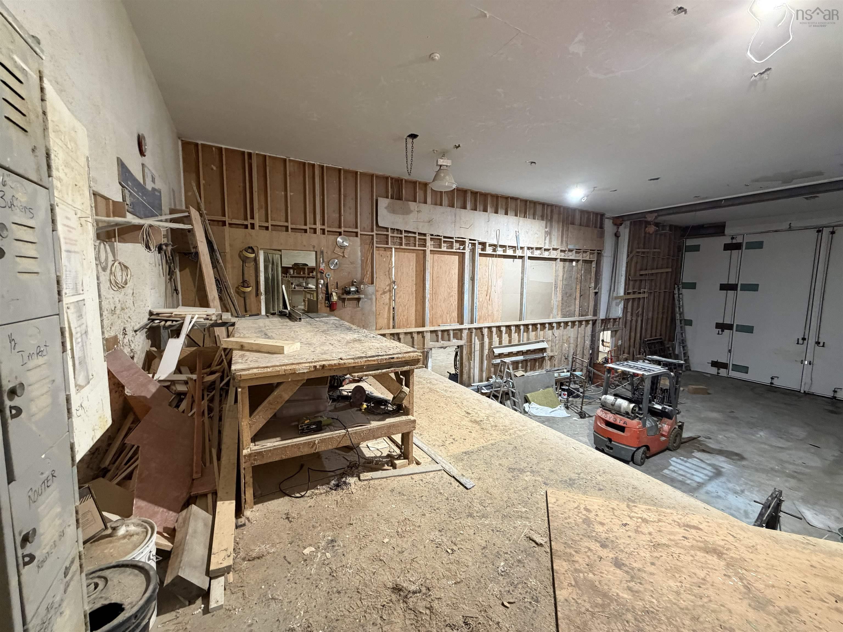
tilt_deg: -6.4
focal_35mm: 14
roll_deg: -0.8
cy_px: 316
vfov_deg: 85.7
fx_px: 341
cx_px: 422
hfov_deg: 102.1
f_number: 2.2
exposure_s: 1/60
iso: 320
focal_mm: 2.22
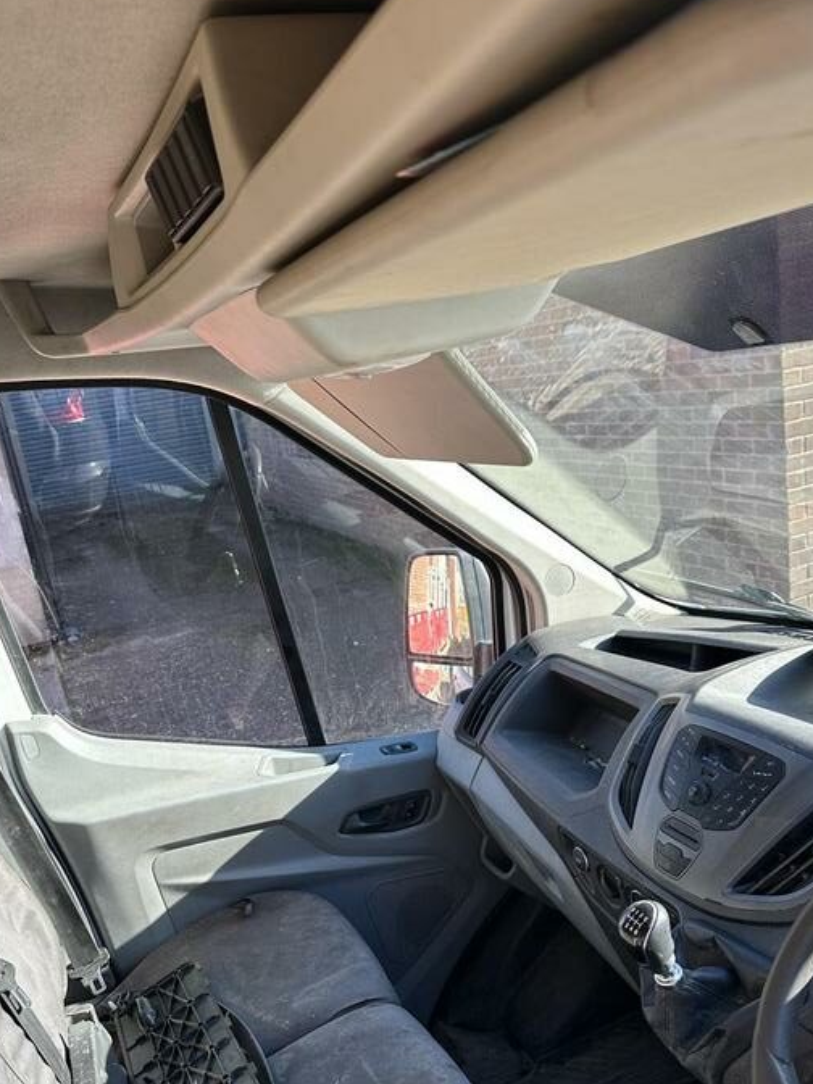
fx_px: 1002
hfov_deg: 44.2
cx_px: 392
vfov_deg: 56.2
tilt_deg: -16.4
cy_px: 673
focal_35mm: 32
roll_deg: +9.6
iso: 80
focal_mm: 6.86
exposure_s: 1/406
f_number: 1.78
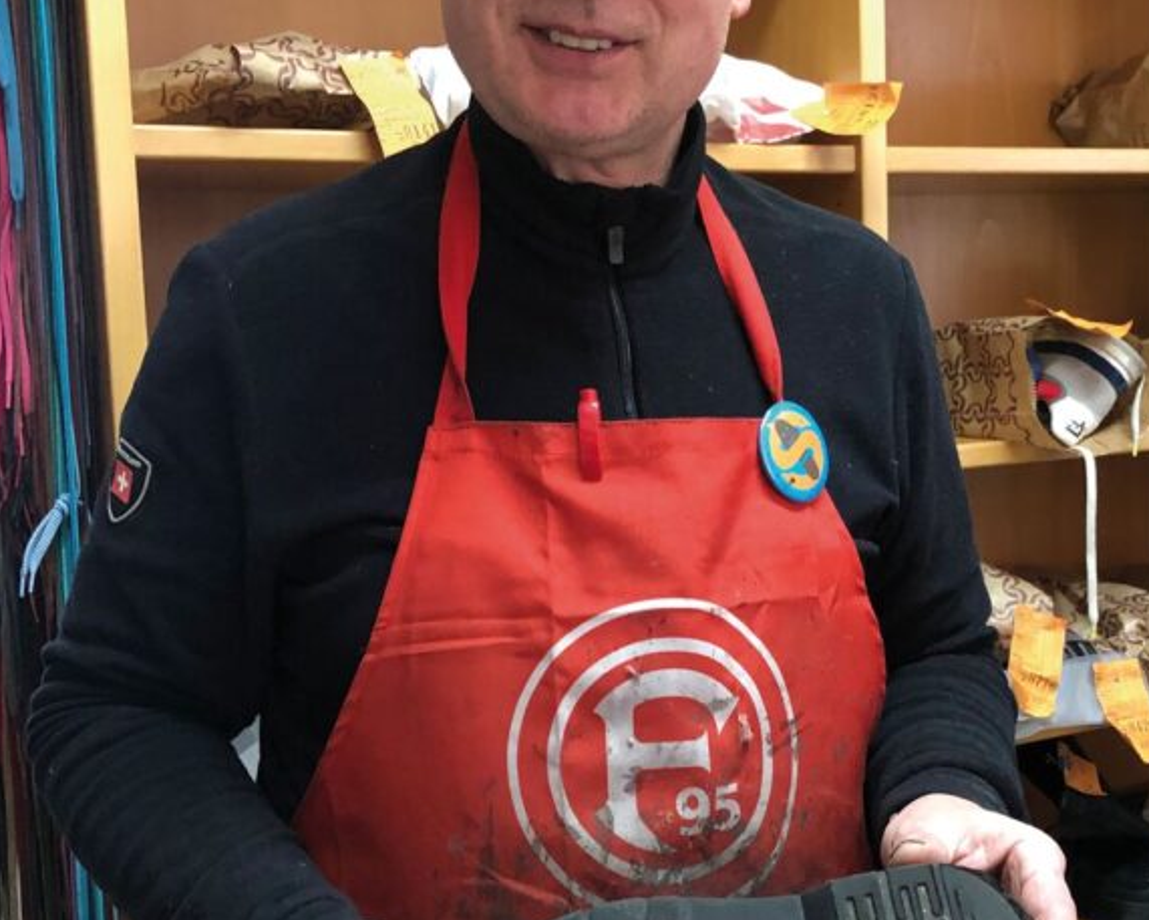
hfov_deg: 37.9
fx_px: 1667
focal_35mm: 49
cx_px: 692
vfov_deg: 30.8
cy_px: 477
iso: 100
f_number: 1.8
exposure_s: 1/13
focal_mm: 3.99
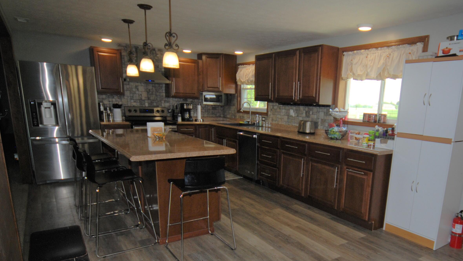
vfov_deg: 46.8
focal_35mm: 24
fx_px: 295
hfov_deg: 75.1
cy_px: 177
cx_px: 288
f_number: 4.5
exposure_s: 1/60
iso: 200
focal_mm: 12
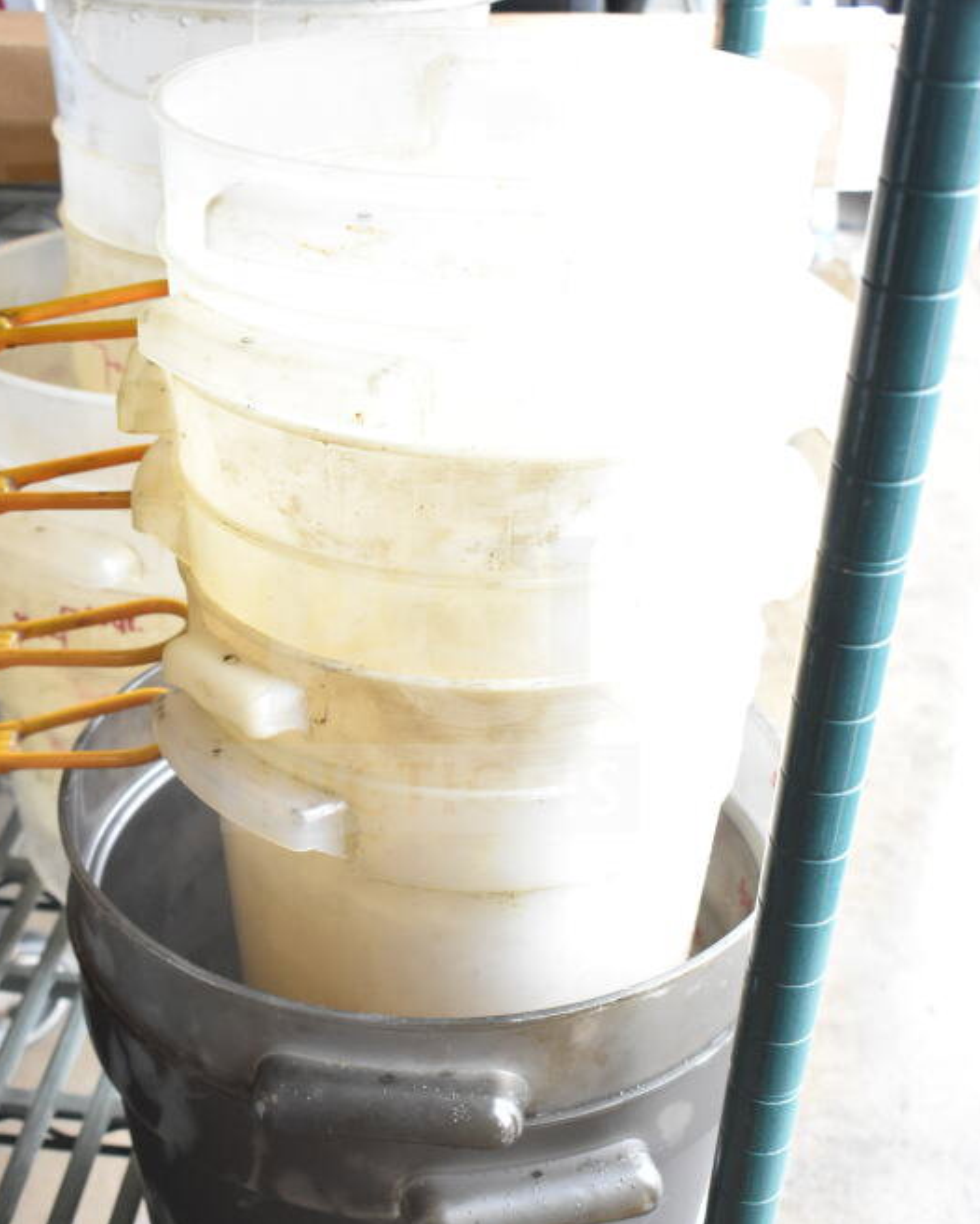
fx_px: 1703
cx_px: 429
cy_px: 684
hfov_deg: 32.1
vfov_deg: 39.5
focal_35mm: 47
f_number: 5
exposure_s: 1/100
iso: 1600
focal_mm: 24
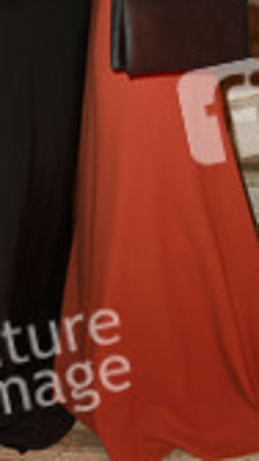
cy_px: -39
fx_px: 793
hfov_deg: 18.4
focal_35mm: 65
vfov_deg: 29.4
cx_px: 69
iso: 800
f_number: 5.6
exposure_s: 1/50
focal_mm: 26
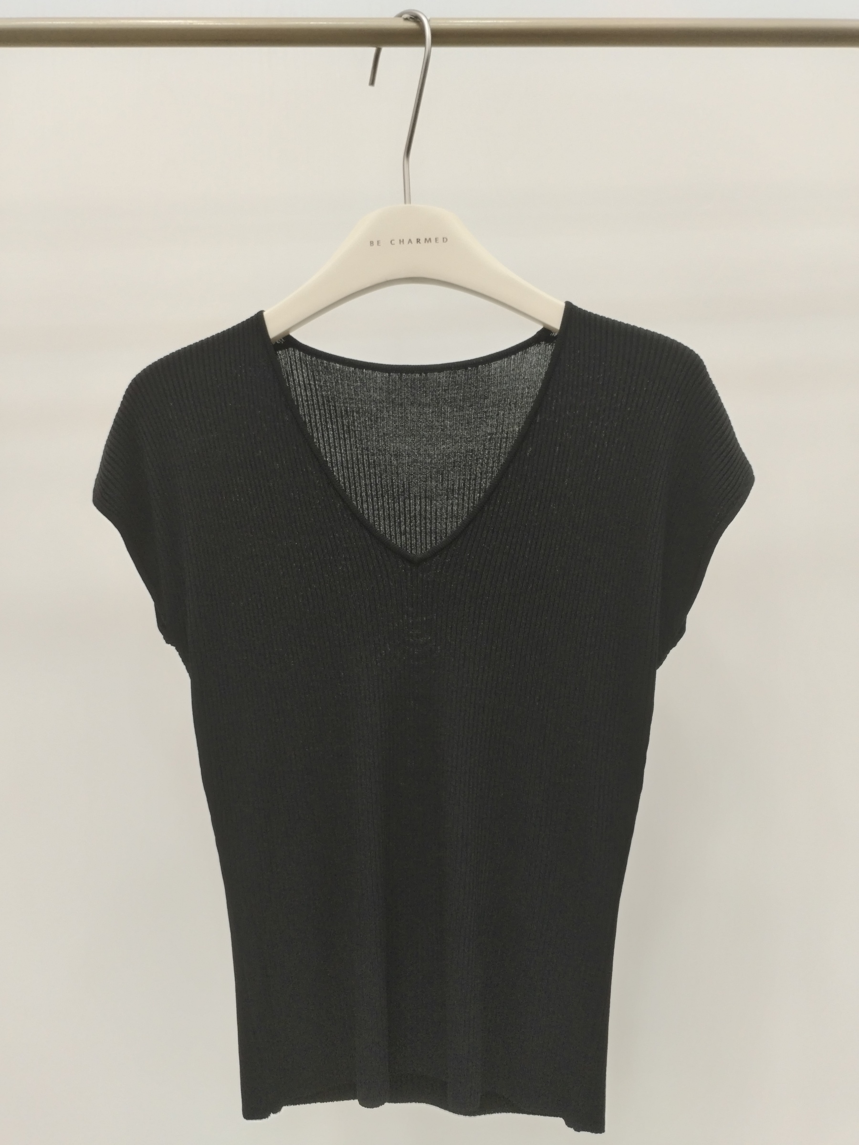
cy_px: 572
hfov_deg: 48.2
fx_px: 960
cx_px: 430
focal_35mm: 29
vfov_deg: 61.7
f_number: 1.8
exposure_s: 1/60
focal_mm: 4.75
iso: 218
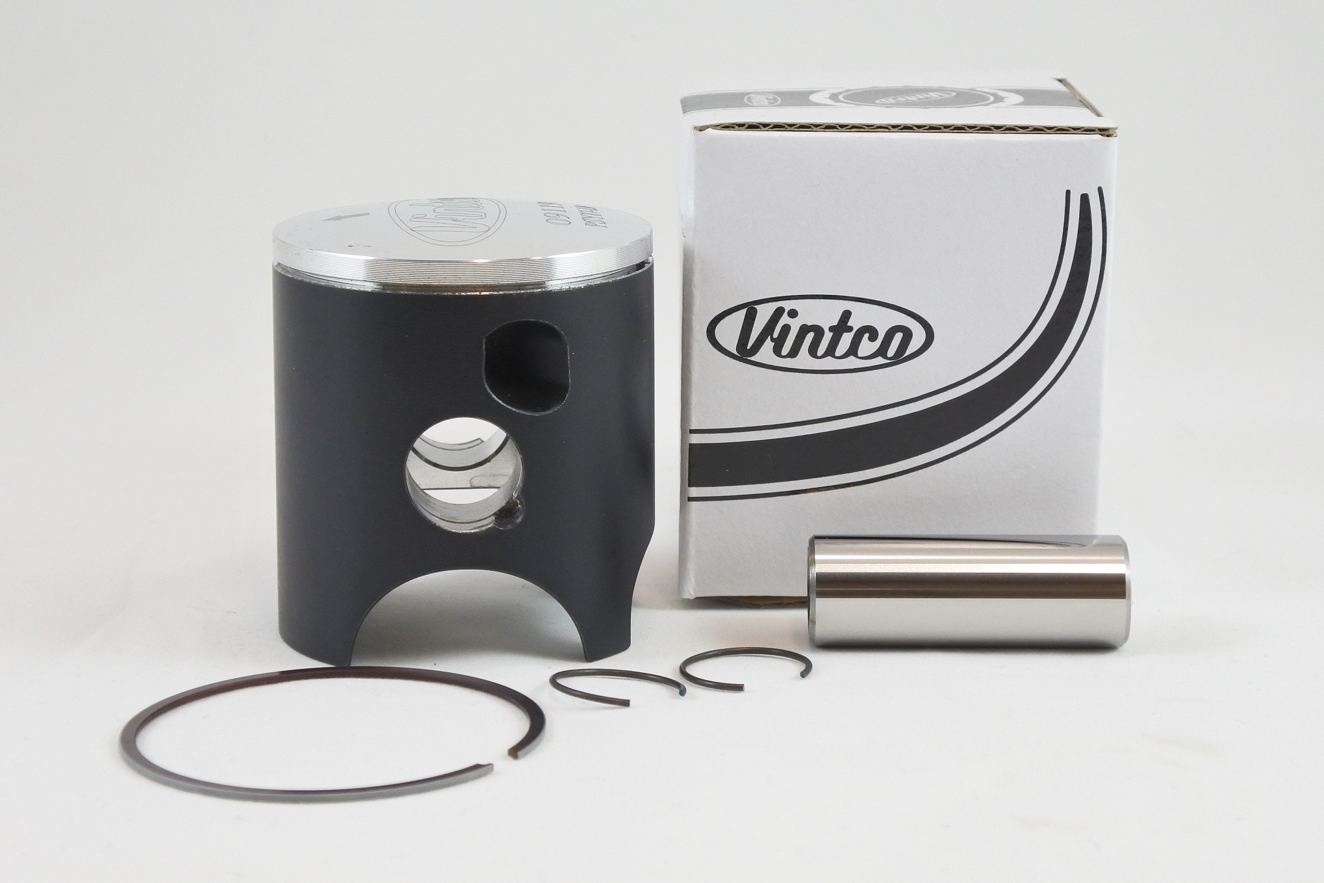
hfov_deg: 35.1
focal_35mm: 57
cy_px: 442
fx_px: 2096
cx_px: 662
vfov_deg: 23.8
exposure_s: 1/125
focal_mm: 21.4
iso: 560
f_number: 4.8
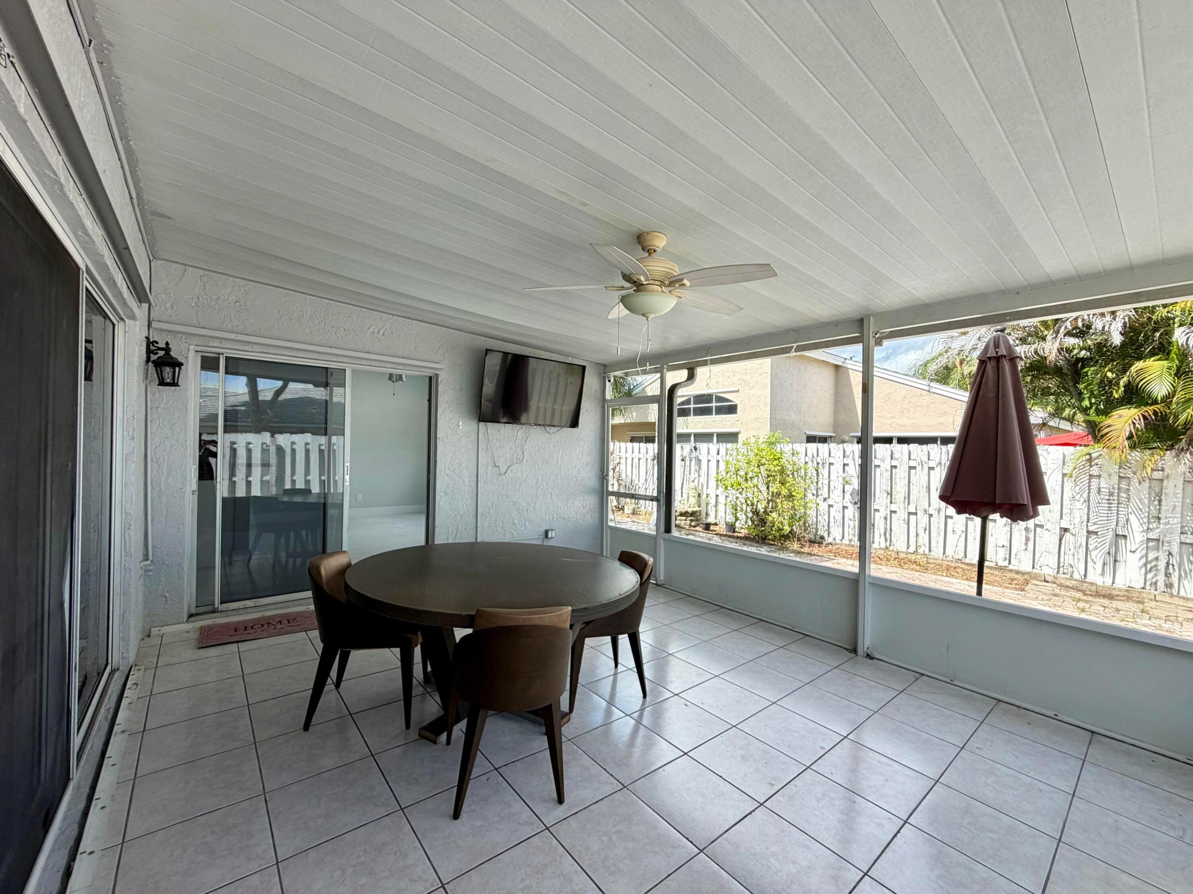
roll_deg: -0.9
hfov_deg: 102.1
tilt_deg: +1.5
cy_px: 447
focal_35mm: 14
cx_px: 596
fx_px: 482
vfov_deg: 85.7
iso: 64
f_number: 2.2
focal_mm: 2.22
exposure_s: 1/461
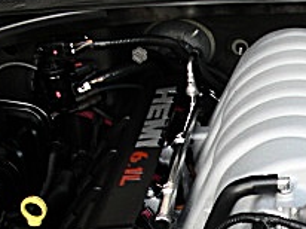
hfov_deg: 17.0
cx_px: 334
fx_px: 989
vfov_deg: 12.9
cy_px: 257
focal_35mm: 112
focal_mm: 6.3
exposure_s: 1/100
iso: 100
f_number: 2.8
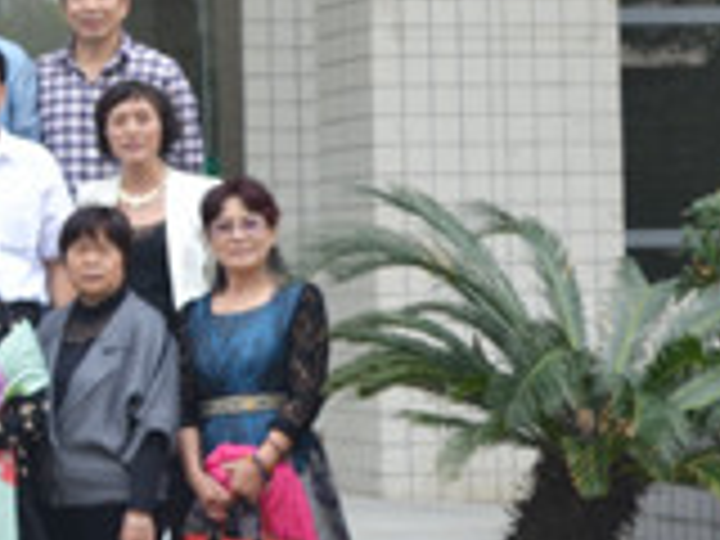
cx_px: -598
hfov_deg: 9.8
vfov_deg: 7.8
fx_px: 3948
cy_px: 122
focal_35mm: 190
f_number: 5.6
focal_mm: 35
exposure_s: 1/125
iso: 125
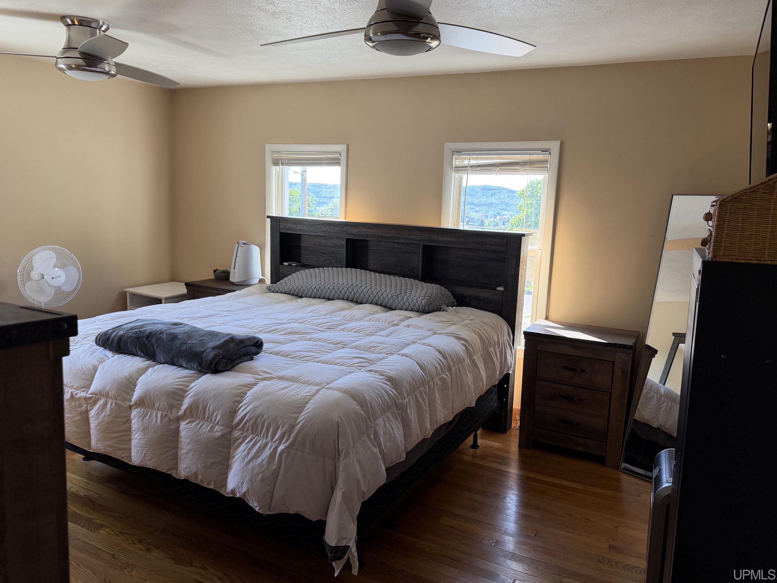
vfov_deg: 54.9
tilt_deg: -8.2
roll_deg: -2.3
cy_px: 284
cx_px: 402
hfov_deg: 69.4
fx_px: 561
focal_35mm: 25
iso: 160
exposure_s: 1/215
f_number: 1.78
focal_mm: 6.76
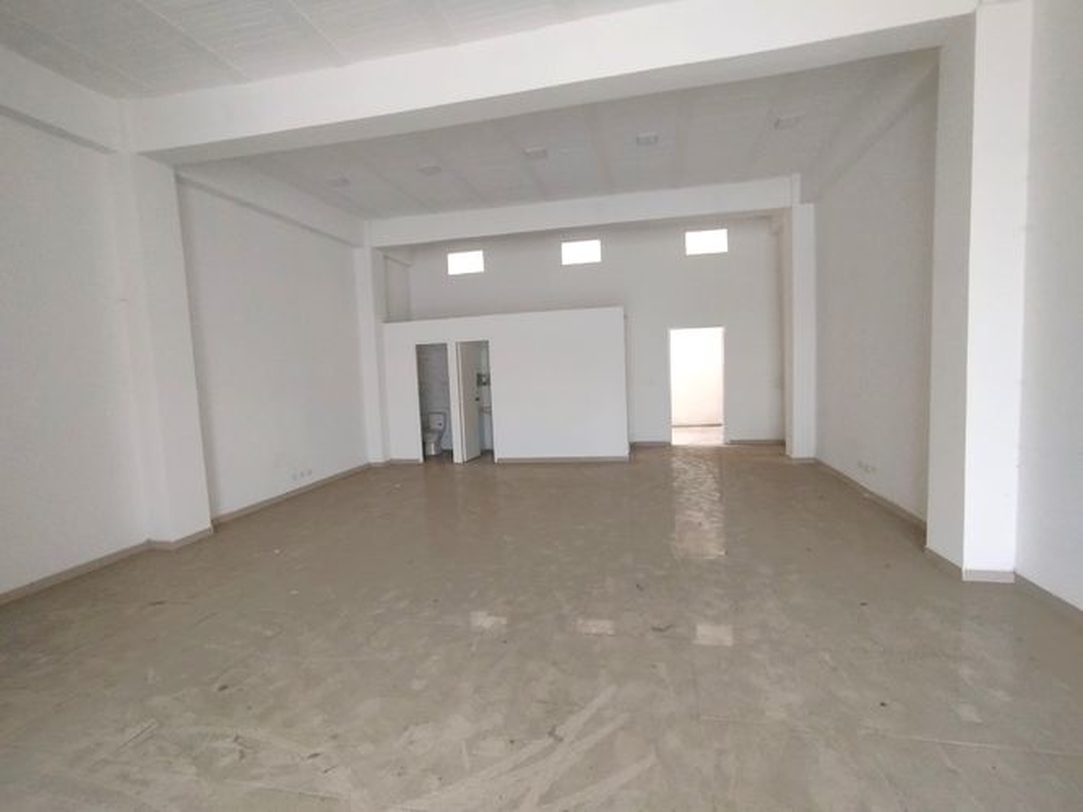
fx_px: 469
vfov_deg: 81.7
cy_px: 406
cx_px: 542
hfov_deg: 98.2
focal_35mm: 15
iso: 320
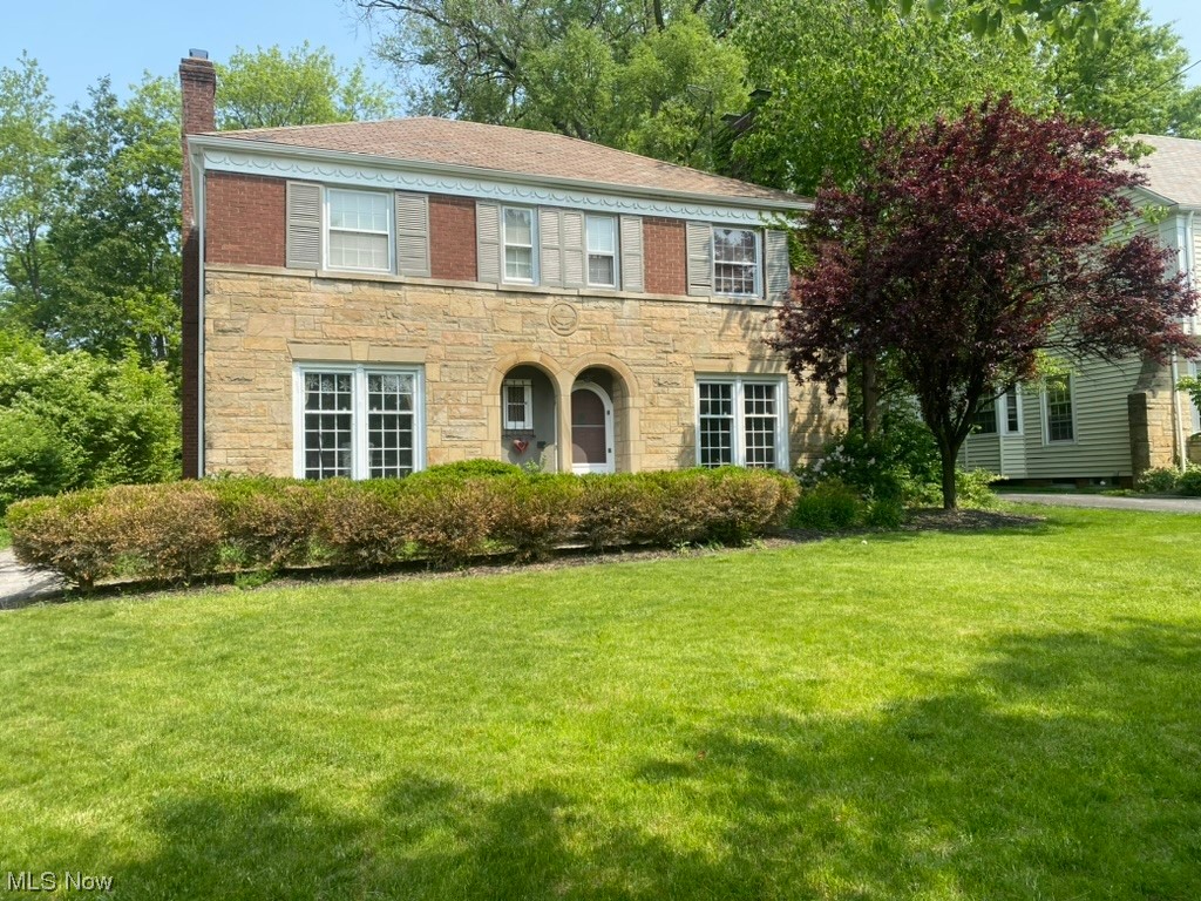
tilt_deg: +4.1
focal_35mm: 26
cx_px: 600
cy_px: 450
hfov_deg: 67.3
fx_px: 902
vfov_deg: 53.1
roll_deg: +1.2
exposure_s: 1/1447
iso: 32
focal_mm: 4.25
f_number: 1.8
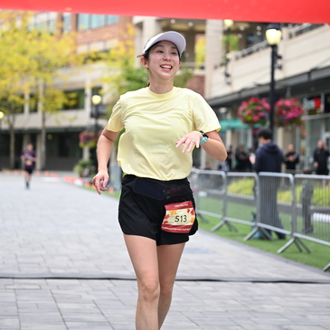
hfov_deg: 19.1
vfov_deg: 19.0
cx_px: 165
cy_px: 119
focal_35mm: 91
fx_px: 981
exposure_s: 1/2000
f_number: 2.8
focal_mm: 71
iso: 640
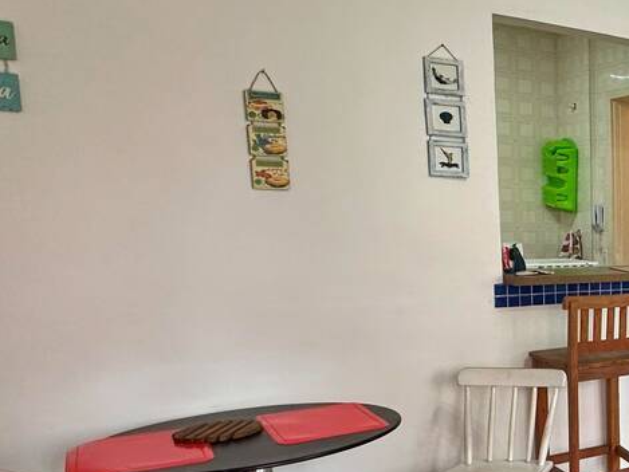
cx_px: 878
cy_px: 312
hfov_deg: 30.6
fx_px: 782
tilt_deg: -7.3
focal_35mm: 43
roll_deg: -1.9
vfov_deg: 33.3
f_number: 2.2
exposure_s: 1/60
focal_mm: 2.22
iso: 160
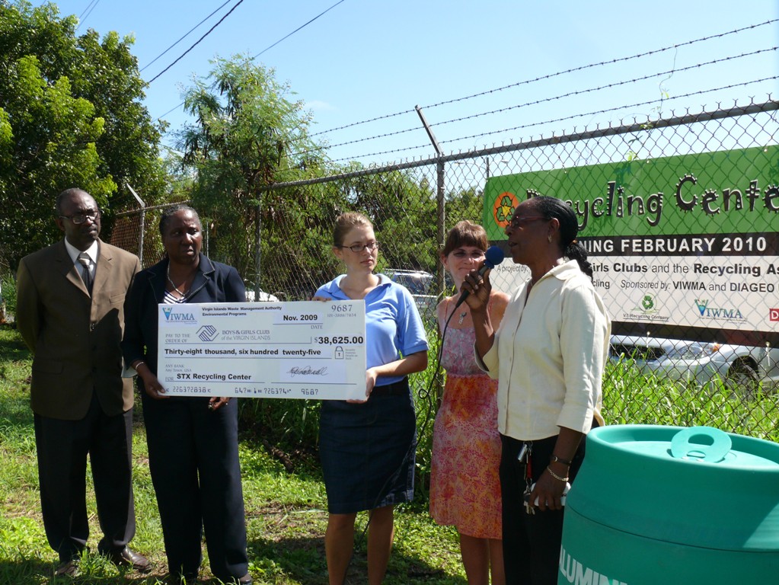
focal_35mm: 35
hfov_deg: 52.6
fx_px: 788
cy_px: 292
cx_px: 390
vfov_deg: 40.7
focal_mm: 7.4
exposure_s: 1/320
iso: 100
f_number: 5.6
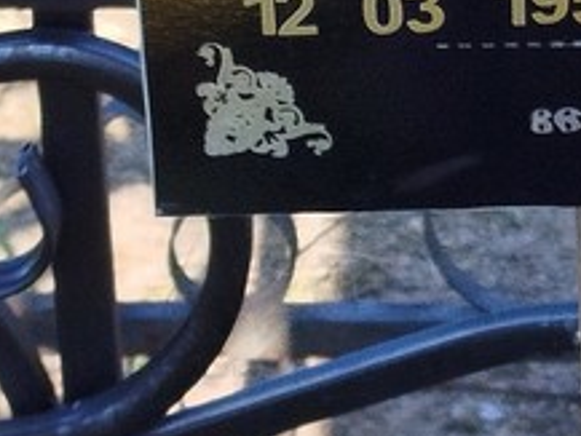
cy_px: -70
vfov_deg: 13.5
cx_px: 790
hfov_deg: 17.1
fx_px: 1797
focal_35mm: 107
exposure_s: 1/166
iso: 50
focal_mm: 5.31
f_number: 1.7
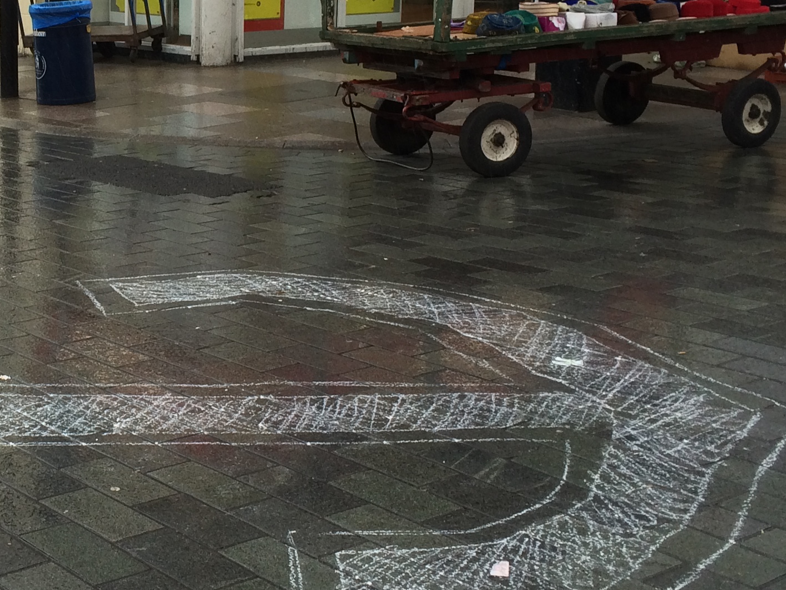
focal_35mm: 67
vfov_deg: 21.9
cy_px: 209
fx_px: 1521
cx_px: 53
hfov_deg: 27.7
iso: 40
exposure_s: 1/100
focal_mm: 4.15
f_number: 2.2
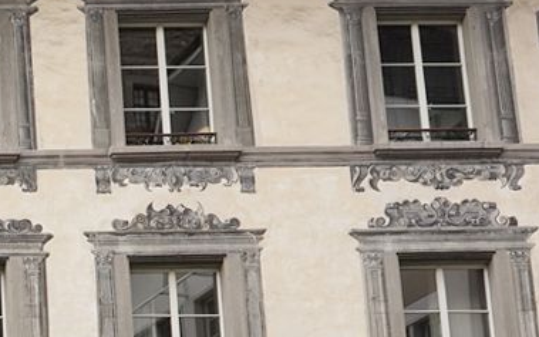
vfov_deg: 10.0
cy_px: 410
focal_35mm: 129
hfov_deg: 15.0
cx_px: -276
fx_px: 1895
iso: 500
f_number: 11
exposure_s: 1/320
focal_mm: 24
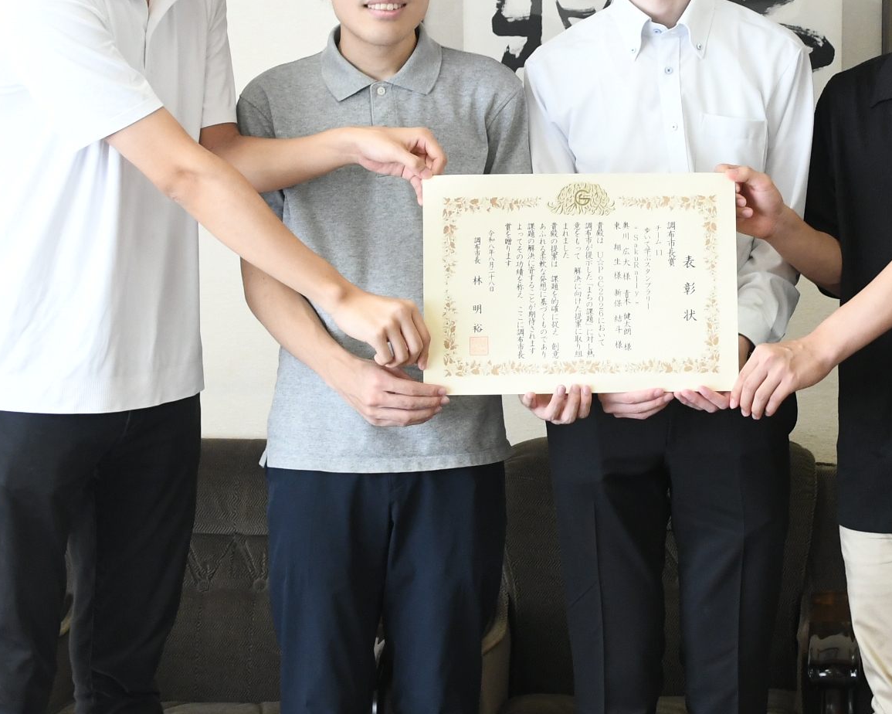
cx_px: 660
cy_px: 110
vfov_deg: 16.0
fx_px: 2508
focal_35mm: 95
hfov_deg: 20.0
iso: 1600
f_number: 5.6
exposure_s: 1/160
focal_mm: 28
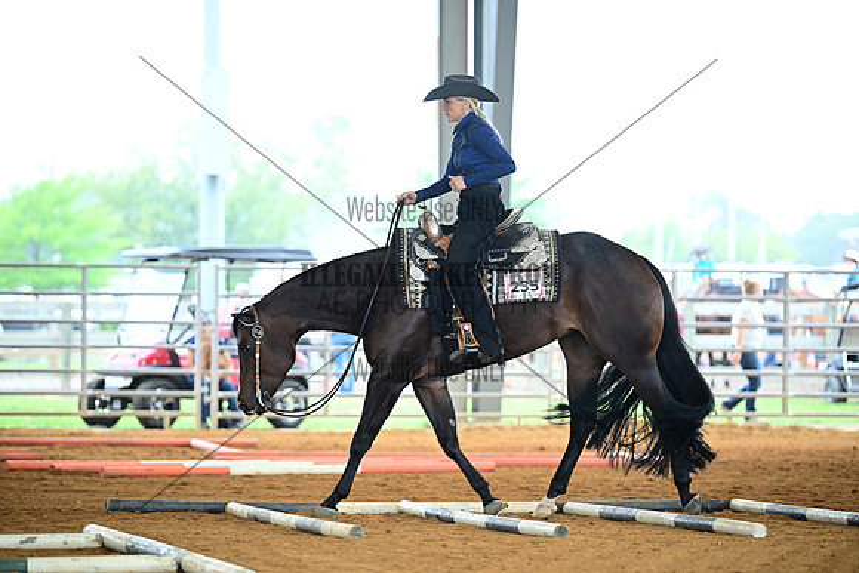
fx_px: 3938
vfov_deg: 8.3
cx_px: 430
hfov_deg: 12.4
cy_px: 286
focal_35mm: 165
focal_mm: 165
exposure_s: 1/309
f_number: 2.8
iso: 640
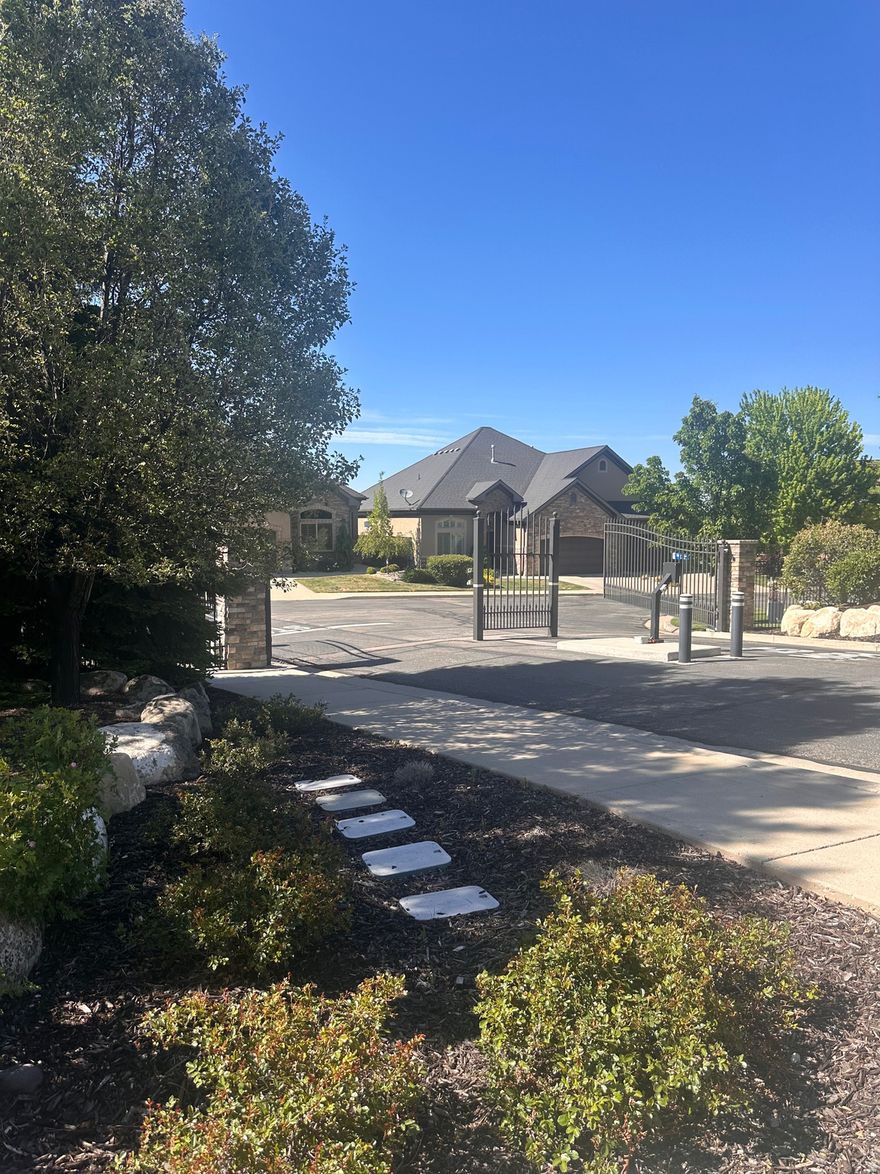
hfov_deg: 56.8
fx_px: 813
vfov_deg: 71.6
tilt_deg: -4.3
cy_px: 587
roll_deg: -0.9
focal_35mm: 24
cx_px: 440
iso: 80
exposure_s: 1/2469
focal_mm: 6.86
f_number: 1.78
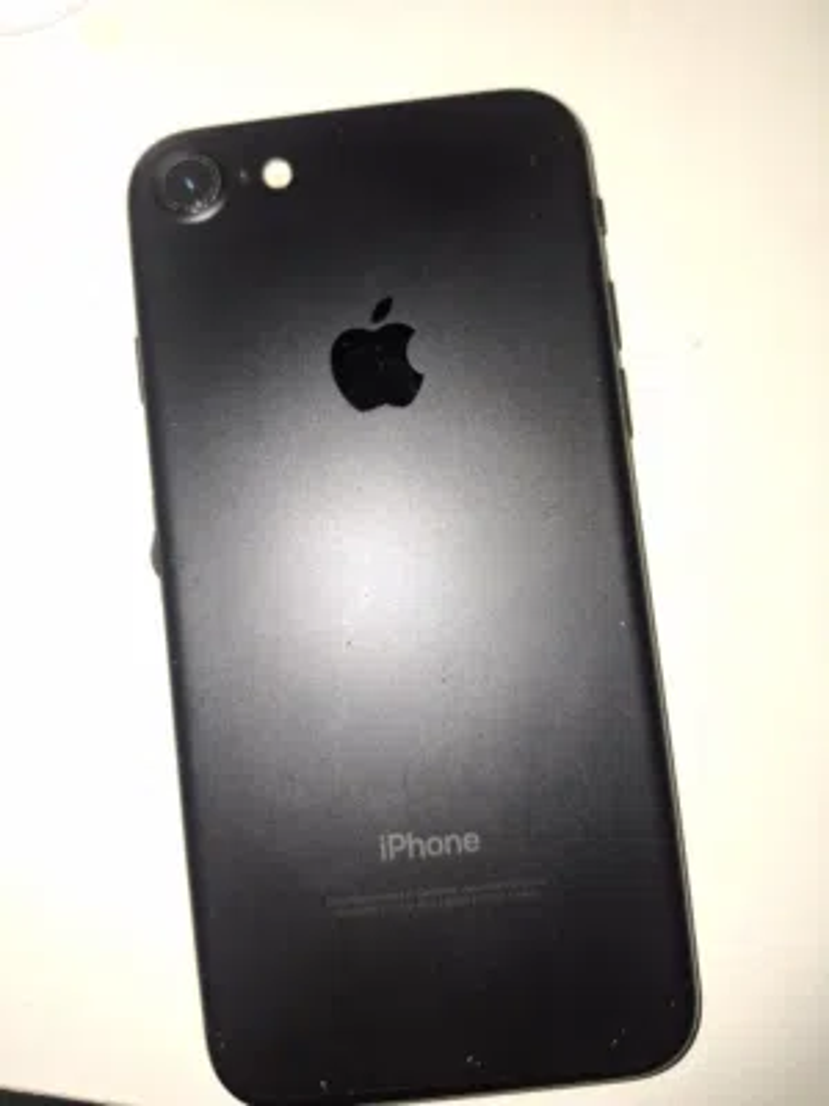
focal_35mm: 23
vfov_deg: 73.9
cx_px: 414
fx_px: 734
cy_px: 553
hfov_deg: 58.9
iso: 50
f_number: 1.8
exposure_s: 1/100
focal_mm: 5.54
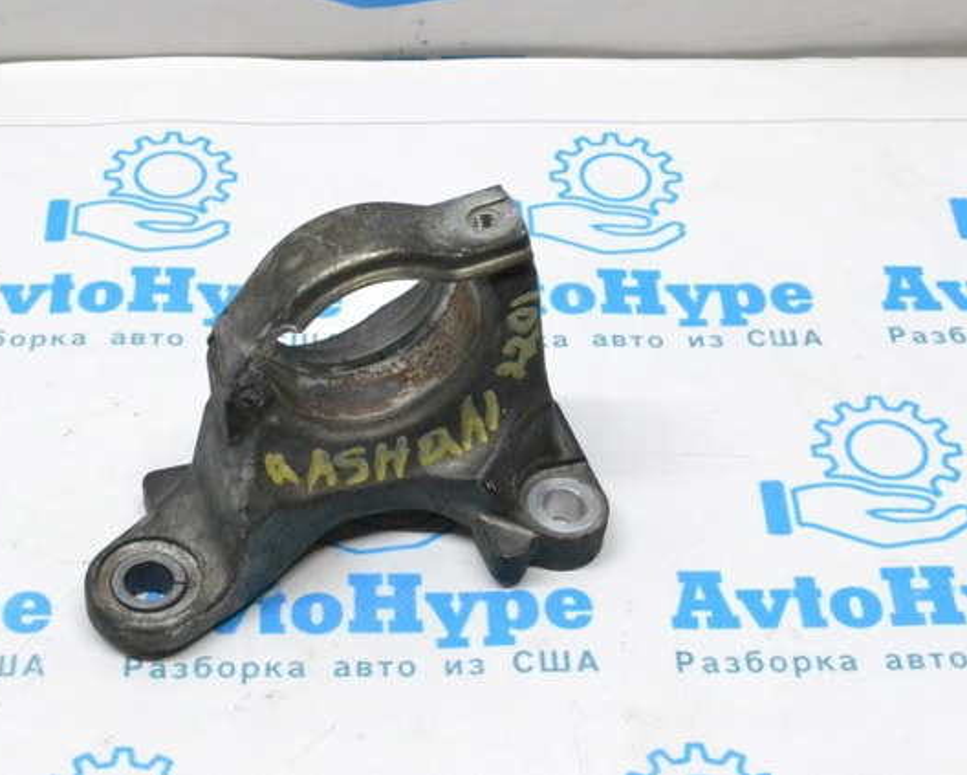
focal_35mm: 75
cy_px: 387
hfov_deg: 25.3
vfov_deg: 20.4
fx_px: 2148
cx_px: 383
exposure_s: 1/50
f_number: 18
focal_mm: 44
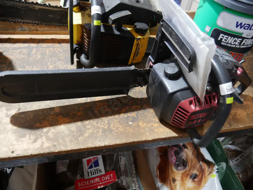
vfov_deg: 49.8
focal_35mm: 28
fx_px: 205
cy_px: 95
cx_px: 126
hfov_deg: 63.4
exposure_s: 1/60
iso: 1250
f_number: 3.5
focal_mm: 14
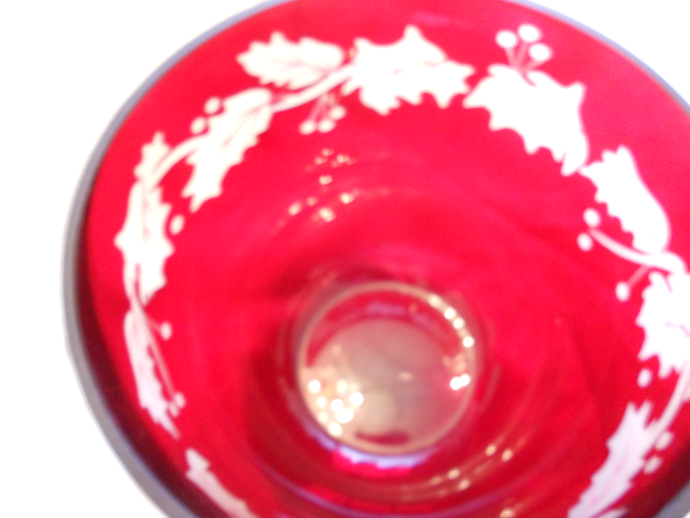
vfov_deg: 44.2
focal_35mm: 32
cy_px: 259
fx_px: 638
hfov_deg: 56.8
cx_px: 345
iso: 400
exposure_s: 1/4
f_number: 3.5
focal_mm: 5.8
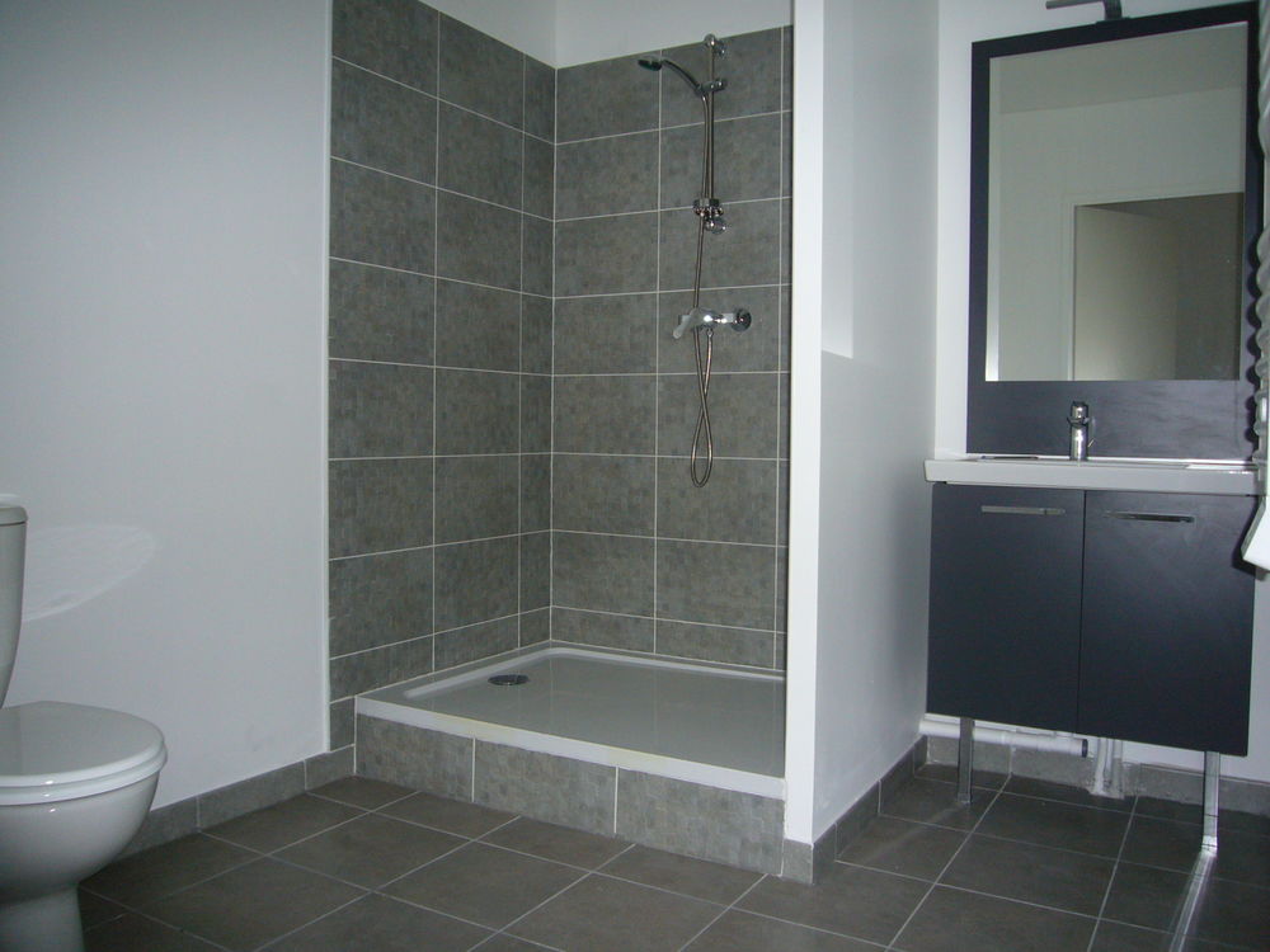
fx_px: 1027
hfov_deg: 63.4
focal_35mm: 28
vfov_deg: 49.7
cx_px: 635
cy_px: 476
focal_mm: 4.6
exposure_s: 1/30
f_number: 2.8
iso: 125
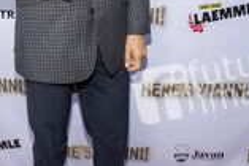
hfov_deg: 32.4
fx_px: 422
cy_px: 8
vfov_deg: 21.7
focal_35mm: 61
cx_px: 70
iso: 640
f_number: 6.3
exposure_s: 1/200
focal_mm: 24
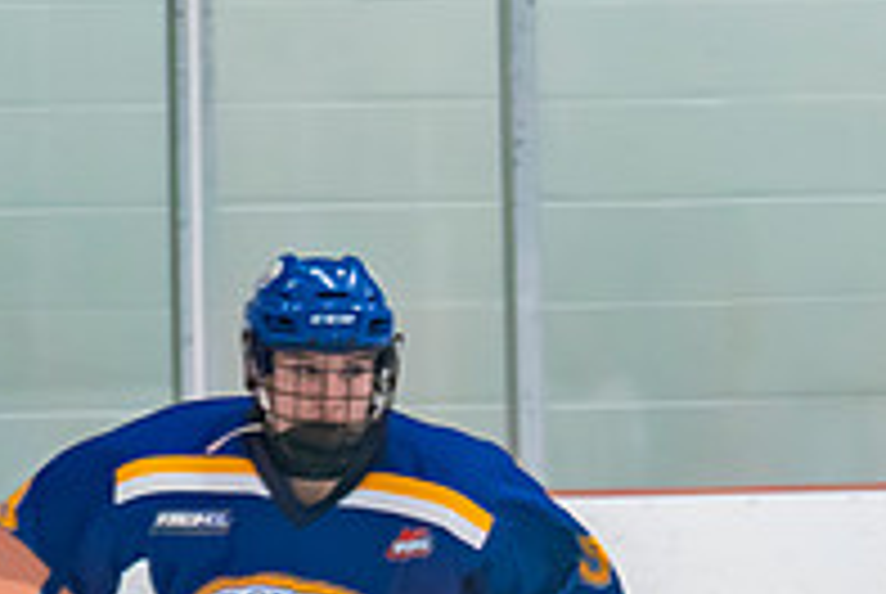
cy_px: 790
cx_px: 1157
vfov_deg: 2.5
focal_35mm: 549
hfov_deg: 3.7
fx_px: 13532
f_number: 2.8
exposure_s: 1/640
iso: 2000
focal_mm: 100
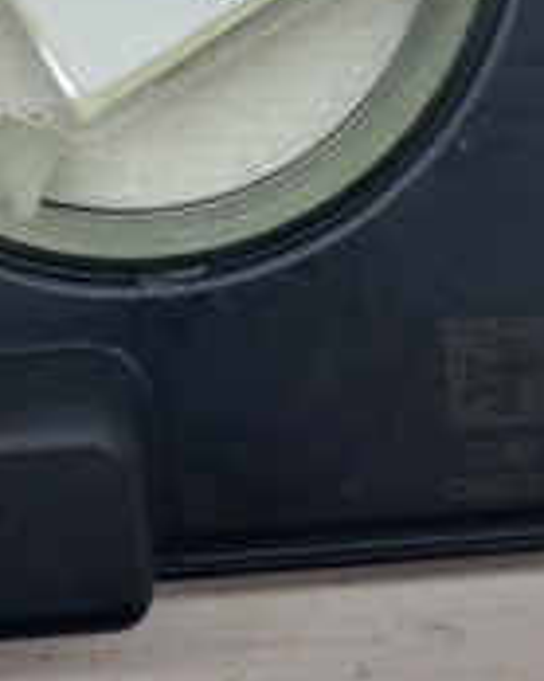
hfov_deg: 15.8
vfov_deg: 18.9
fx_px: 1954
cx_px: 153
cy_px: -92
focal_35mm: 97
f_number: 1.8
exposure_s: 1/50
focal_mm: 4
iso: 50
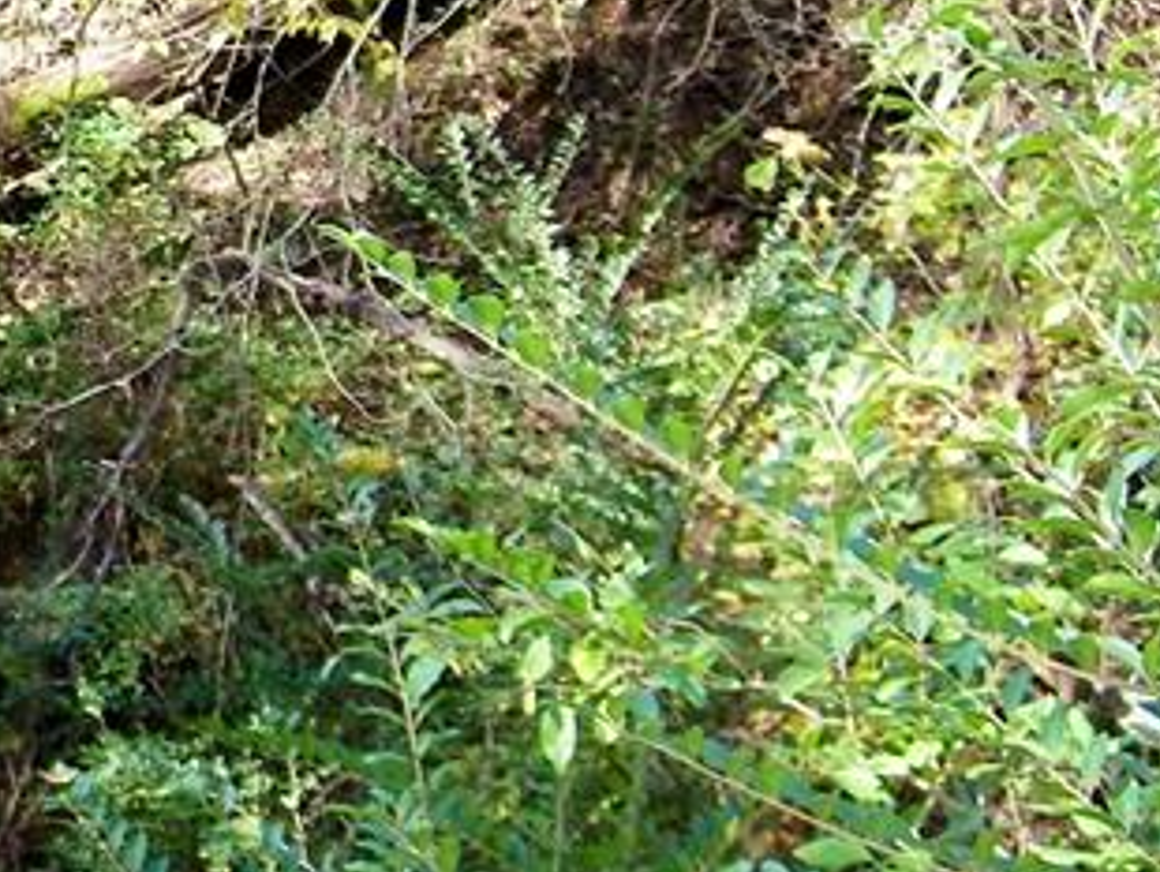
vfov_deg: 14.9
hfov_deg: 18.8
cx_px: -195
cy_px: 161
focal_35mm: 99
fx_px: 3320
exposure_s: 1/80
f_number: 3.6
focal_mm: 5.4
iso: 80
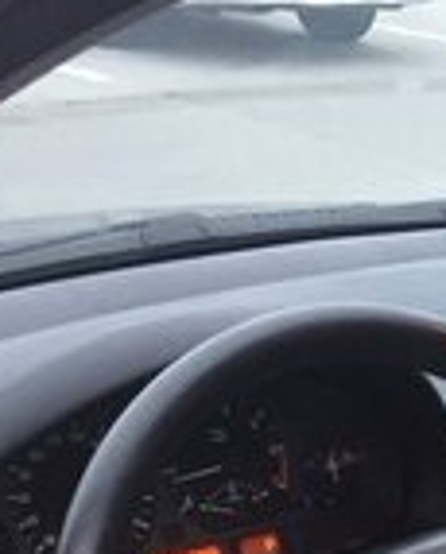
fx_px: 1612
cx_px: 663
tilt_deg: -30.0
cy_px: 829
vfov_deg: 17.5
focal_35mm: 98
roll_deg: -3.2
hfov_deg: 14.7
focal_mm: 4.15
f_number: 2.2
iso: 125
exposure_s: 1/33
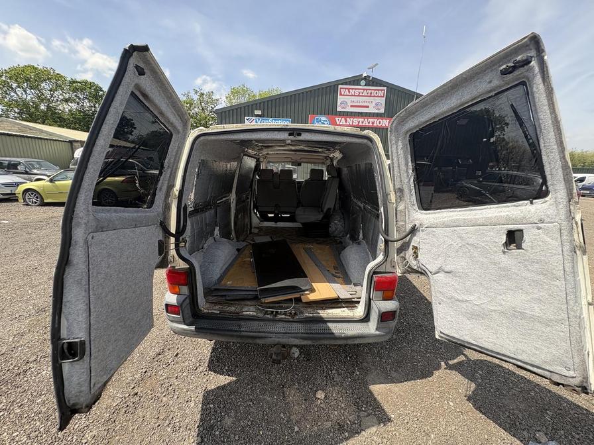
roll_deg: -0.1
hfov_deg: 102.1
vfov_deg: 85.7
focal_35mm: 14
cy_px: 222
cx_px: 297
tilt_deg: -8.3
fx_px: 240
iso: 64
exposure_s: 1/518
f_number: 2.2
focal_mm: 2.22
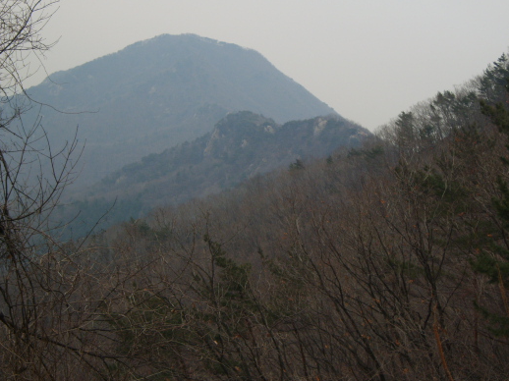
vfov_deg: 16.6
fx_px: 1308
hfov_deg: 22.0
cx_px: 311
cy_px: 154
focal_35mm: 89
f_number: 4.1
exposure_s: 1/250
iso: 50
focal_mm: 15
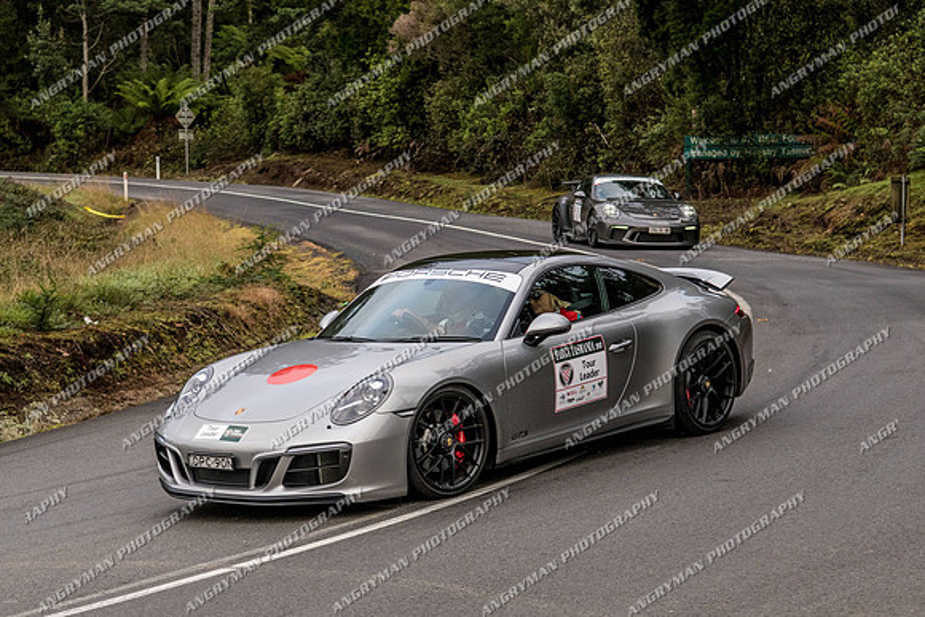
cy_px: 413
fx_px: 2270
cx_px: 462
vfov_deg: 15.5
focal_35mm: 88
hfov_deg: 23.0
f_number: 4
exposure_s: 1/1250
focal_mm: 44
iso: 640
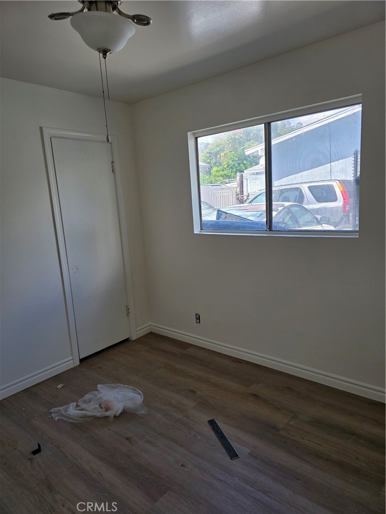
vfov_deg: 73.9
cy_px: 257
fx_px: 342
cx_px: 193
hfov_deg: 58.9
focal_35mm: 23
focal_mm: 6.3
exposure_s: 1/180
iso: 20
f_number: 1.7
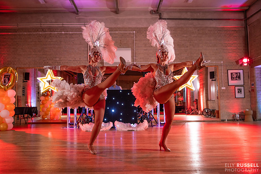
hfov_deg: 59.3
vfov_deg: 41.6
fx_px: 229
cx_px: 130
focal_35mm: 32
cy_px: 87
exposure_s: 1/160
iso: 800
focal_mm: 31
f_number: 2.8
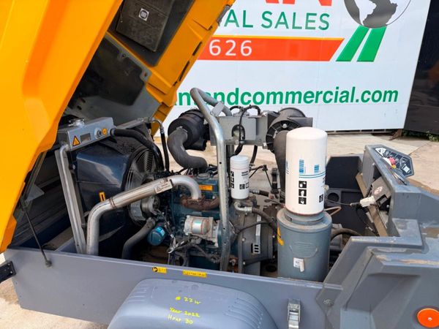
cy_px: 164
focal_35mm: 24
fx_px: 304
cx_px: 220
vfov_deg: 56.8
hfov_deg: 71.6
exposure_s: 1/1385
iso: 80
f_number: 1.78
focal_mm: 6.76
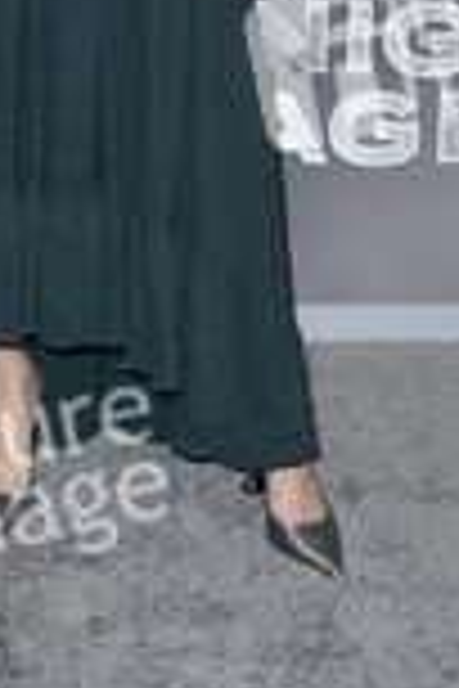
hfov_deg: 11.6
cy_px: -180
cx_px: 70
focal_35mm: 118
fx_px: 2257
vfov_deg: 16.5
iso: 400
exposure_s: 1/250
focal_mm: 45
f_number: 6.3
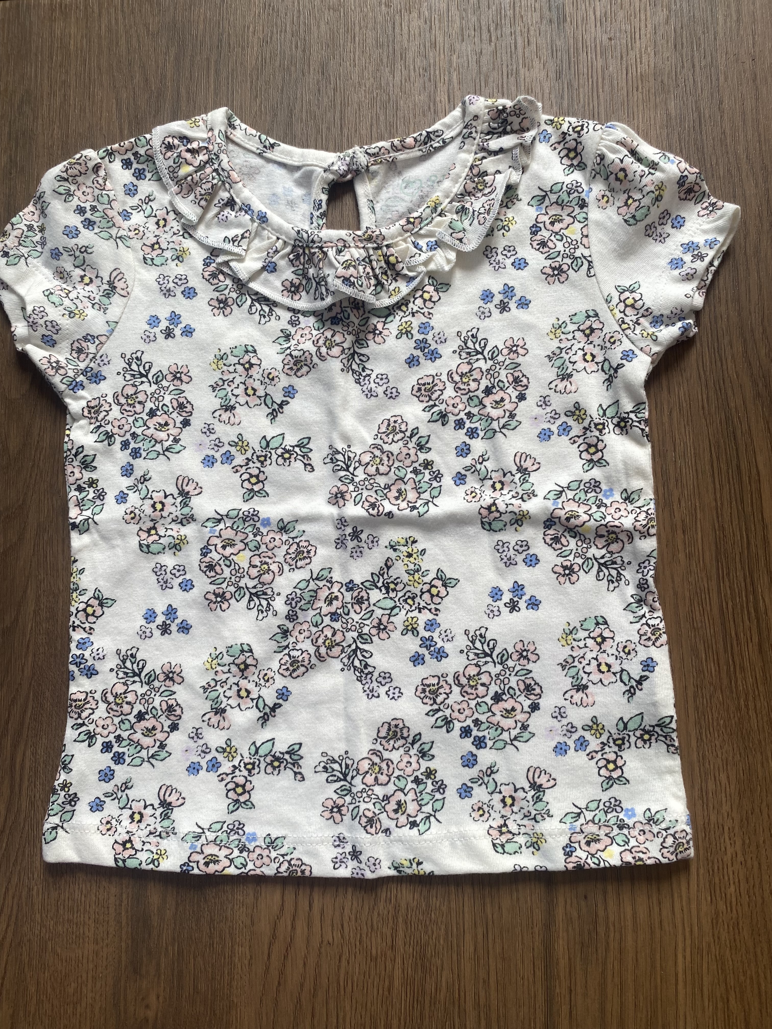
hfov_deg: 53.1
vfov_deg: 67.3
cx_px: 386
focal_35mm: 26
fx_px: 773
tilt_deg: -81.3
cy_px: 514
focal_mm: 4.25
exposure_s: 1/100
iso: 32
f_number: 1.8
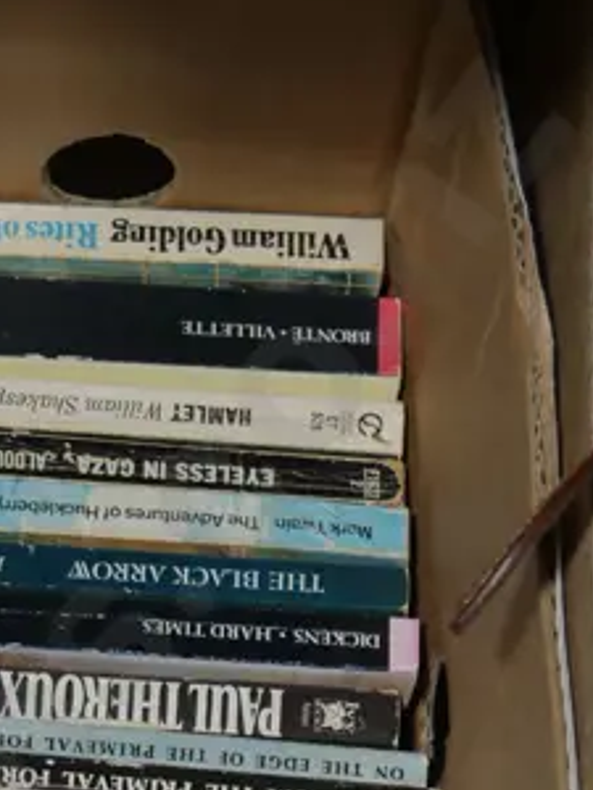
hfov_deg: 9.6
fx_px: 3426
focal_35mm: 150
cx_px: -287
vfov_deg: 12.5
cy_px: 1169
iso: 250
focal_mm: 22
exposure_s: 1/60
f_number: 4.7
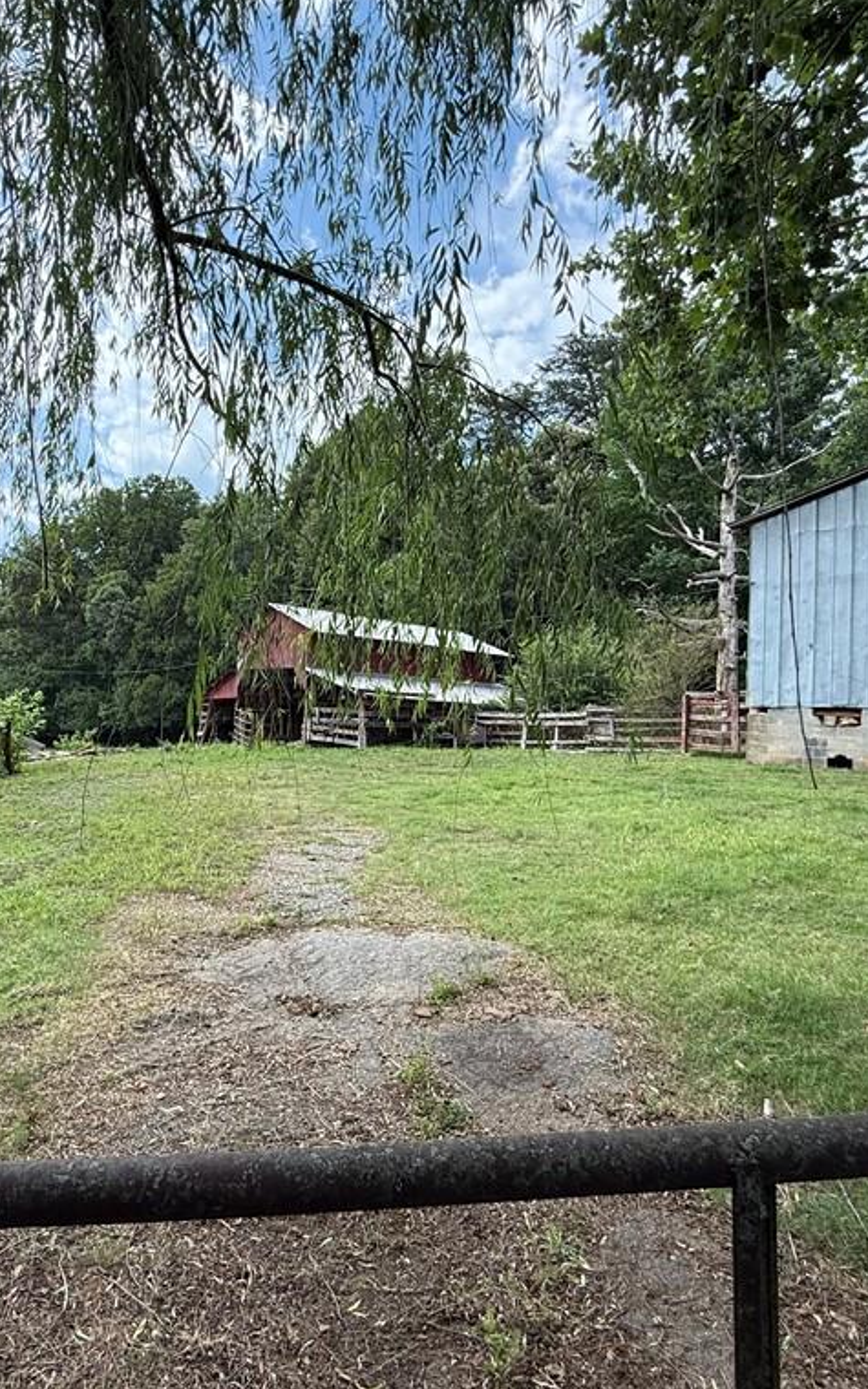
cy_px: 691
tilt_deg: +4.0
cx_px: 336
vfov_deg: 85.1
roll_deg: -3.0
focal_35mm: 20
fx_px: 757
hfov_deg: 59.0
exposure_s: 1/717
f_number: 2.2
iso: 64
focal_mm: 2.22
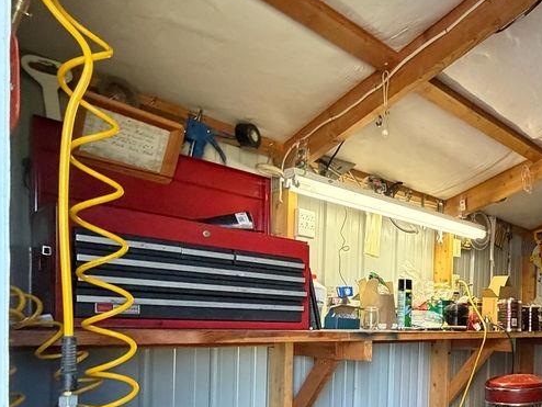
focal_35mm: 29
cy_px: 338
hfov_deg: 49.6
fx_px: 454
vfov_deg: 45.3
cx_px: 547
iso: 400
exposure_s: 1/60
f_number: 2.2
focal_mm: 2.22
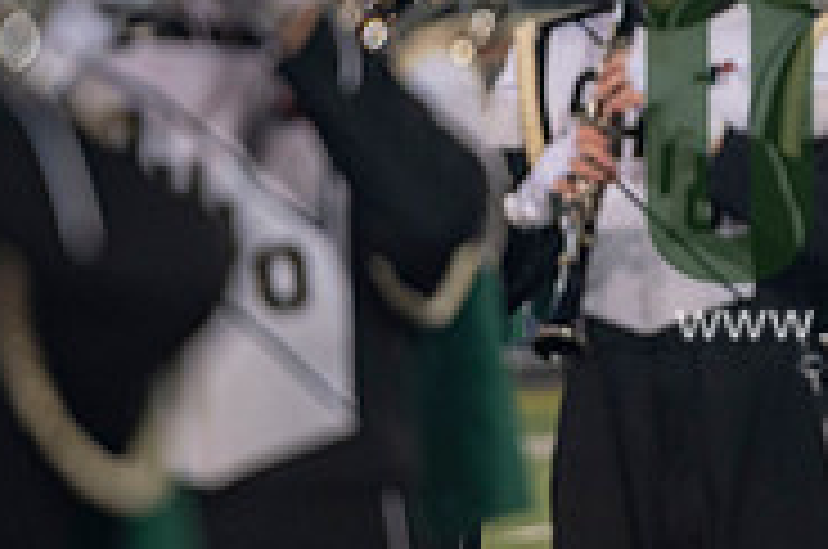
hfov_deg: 3.3
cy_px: 162
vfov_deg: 2.2
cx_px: 986
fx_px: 14511
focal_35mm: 632
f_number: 2.8
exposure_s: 1/500
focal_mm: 200
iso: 1000
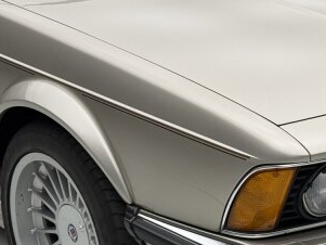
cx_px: 318
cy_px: 139
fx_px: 961
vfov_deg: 14.5
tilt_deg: -18.6
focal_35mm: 102
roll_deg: -0.2
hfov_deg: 18.8
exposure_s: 1/99
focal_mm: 6.76
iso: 64
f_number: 1.78
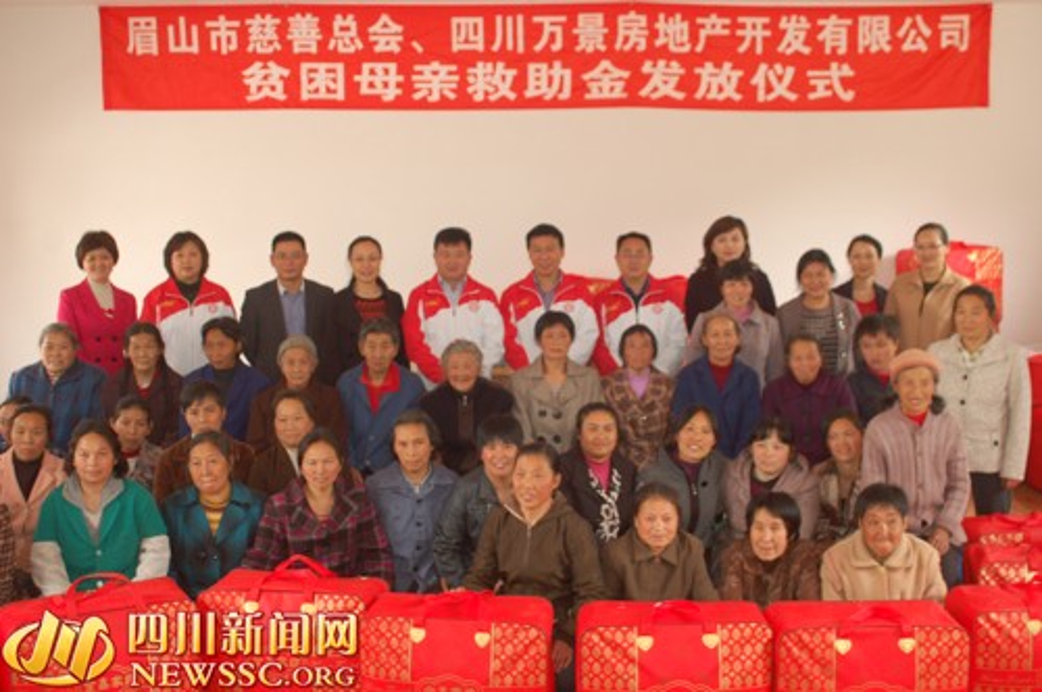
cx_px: 521
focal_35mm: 42
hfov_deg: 46.5
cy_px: 346
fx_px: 1214
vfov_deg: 31.8
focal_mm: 28
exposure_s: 1/60
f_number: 3.8
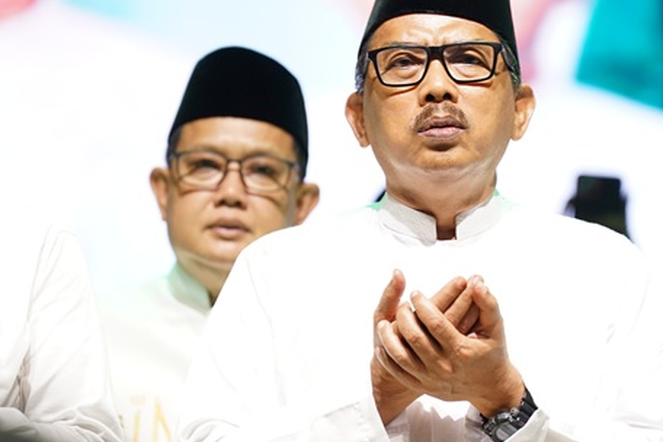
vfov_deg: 3.2
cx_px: 464
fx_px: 7955
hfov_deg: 4.8
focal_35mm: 432
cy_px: 257
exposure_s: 1/125
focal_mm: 197
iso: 400
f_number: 2.8
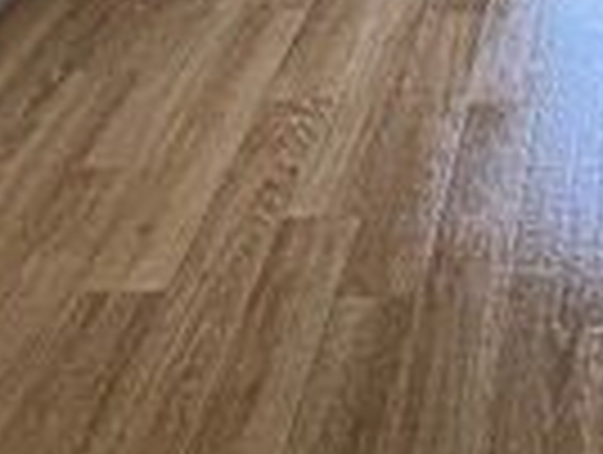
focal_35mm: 62
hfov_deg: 28.2
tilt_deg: -11.2
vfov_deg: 17.1
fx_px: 1082
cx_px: 670
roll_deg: -0.4
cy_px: -463
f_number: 1.8
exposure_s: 1/99
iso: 64
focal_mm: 1.57
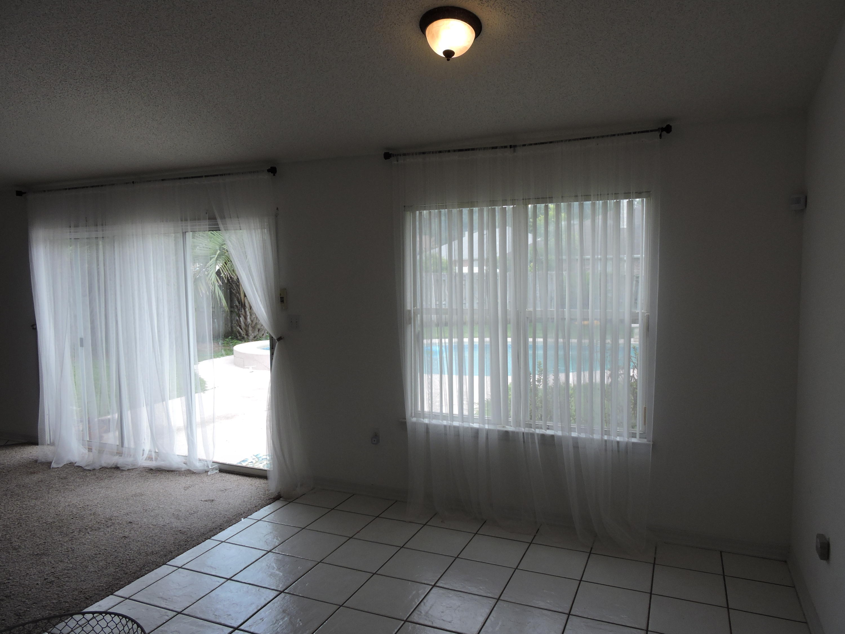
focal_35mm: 24
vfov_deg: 56.8
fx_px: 586
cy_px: 317
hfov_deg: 71.6
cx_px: 422
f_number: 3.3
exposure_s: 1/200
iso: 100
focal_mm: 4.3
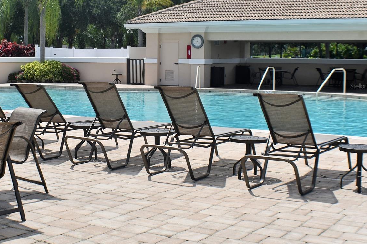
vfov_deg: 17.9
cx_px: 121
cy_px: 86
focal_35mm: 76
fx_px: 774
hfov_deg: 26.5
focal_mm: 36
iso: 100
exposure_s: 1/320
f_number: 9
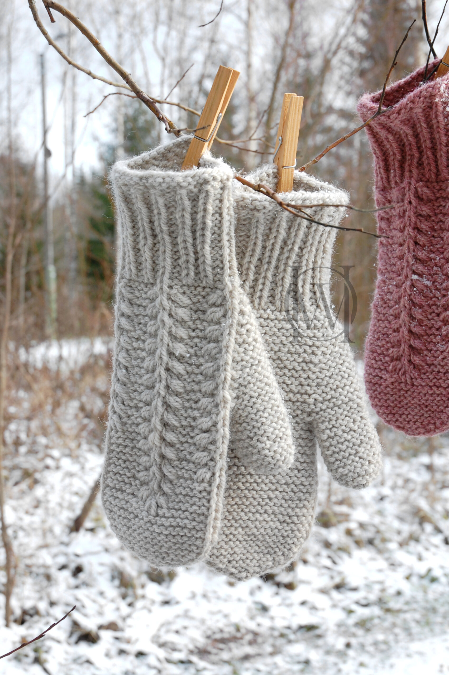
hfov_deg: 25.7
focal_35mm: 52
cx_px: 224
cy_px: 338
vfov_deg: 37.9
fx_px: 984
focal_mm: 35
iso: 400
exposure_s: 1/60
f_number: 8
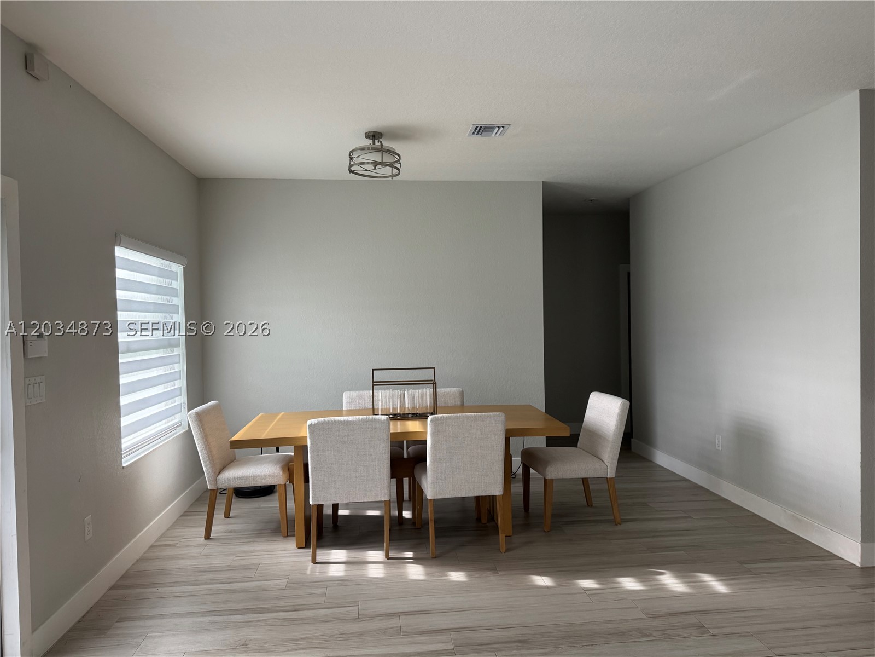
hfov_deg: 71.6
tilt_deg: -1.1
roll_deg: +0.8
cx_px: 438
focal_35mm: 24
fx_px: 607
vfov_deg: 56.8
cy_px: 328
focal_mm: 6.76
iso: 200
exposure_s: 1/101
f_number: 1.78
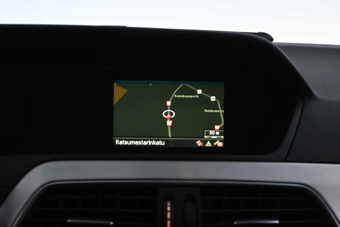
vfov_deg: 36.2
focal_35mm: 37
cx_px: 170
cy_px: 114
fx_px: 347
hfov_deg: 52.2
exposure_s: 1/160
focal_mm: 24.5
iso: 6400
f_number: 4.5
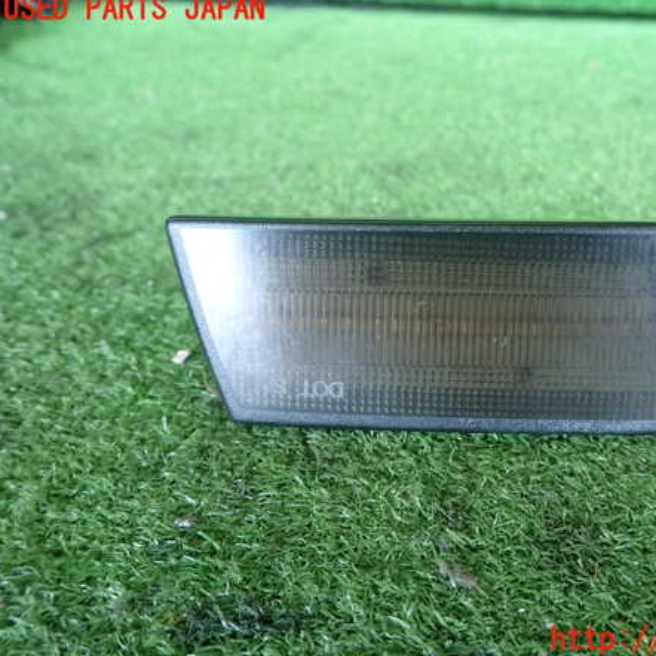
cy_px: 325
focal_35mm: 30
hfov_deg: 52.9
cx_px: 441
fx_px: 643
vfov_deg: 54.0
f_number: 2
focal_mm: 4.5
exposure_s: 1/30
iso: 320
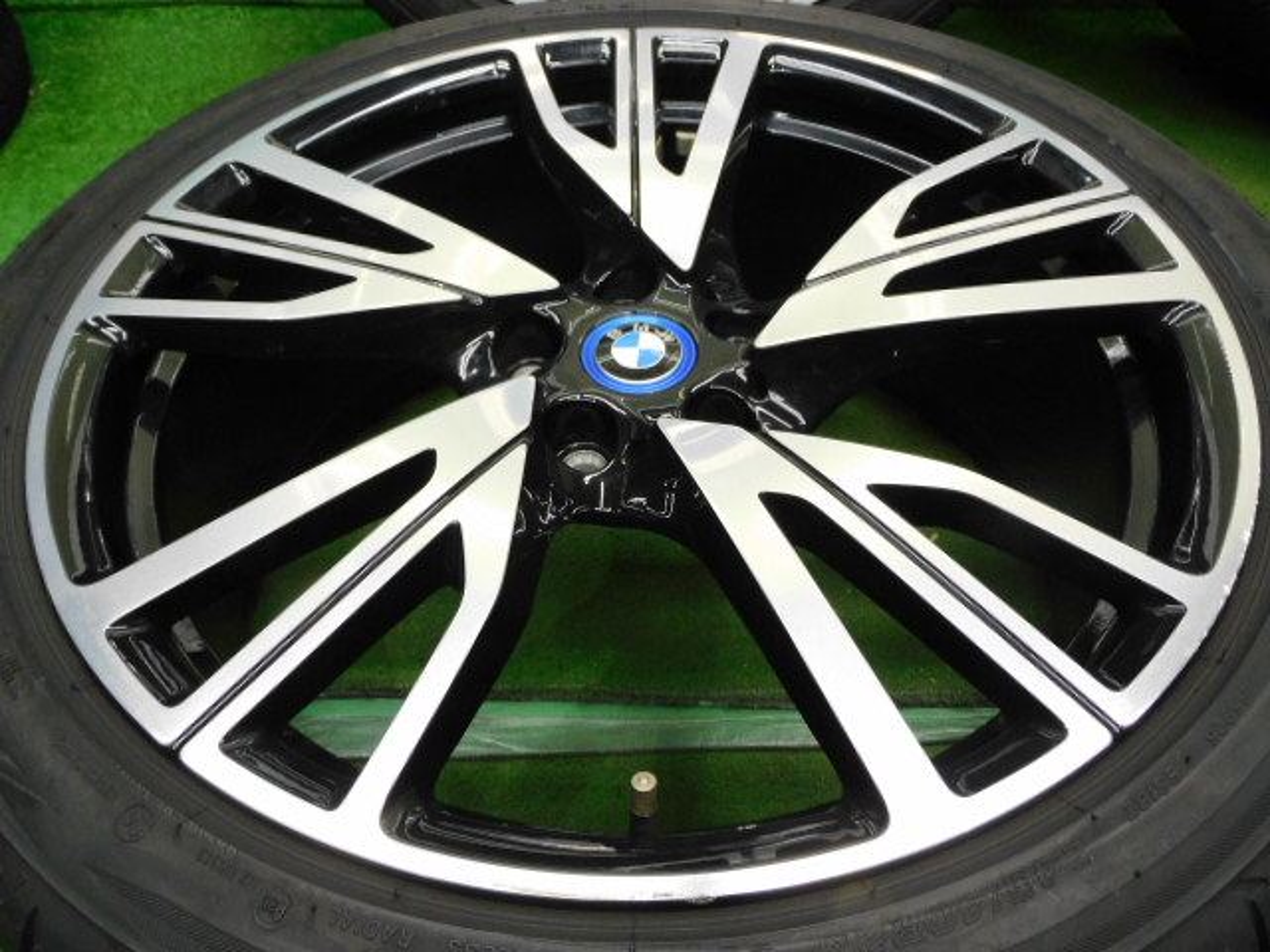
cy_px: 476
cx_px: 635
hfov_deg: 60.0
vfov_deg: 46.8
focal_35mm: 30
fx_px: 1101
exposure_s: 1/30
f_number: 3.5
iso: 400
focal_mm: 5.4
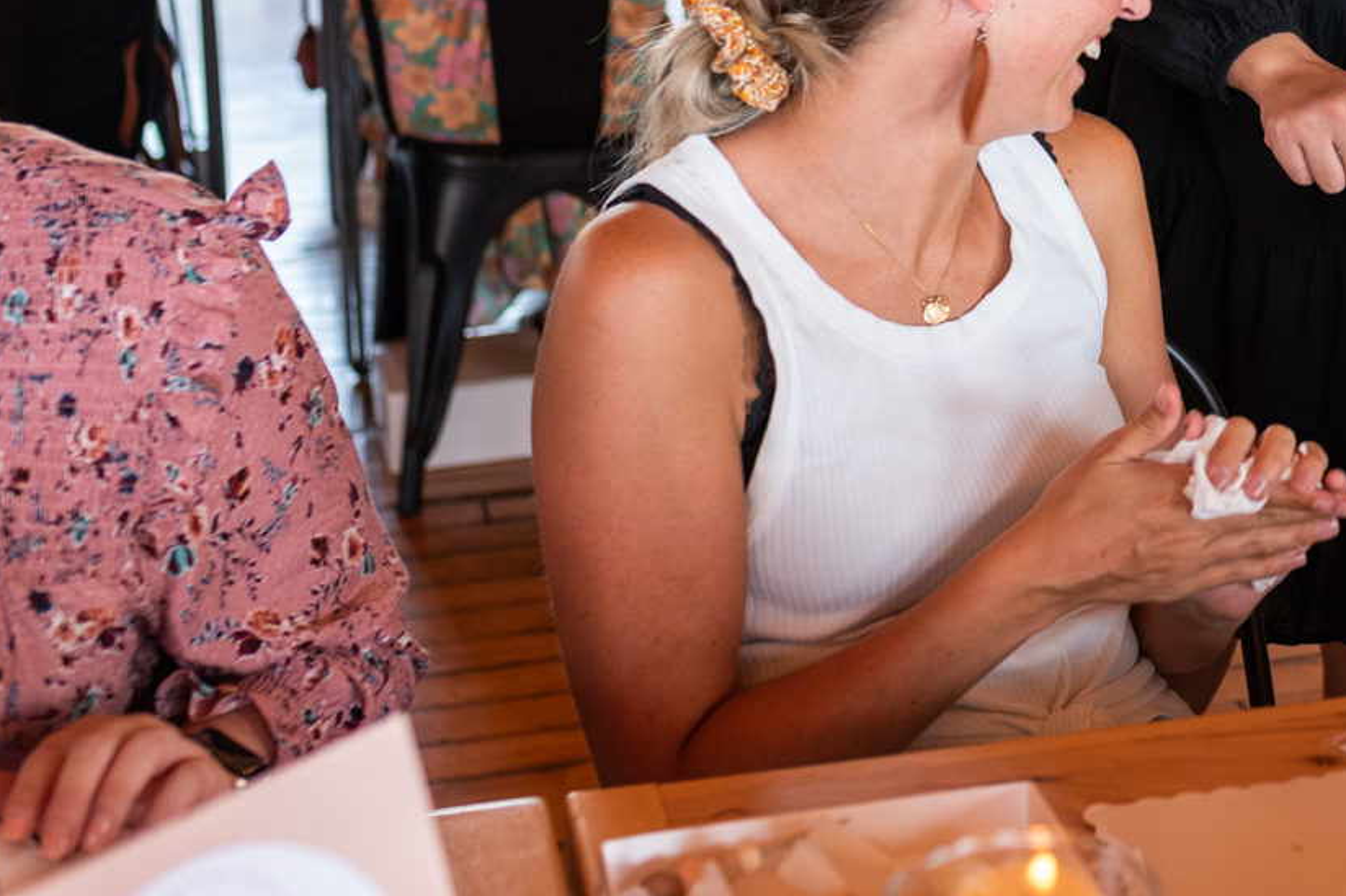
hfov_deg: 22.5
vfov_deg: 15.6
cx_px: 1486
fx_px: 3177
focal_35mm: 85
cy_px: -104
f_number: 3.5
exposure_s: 1/80
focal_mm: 35
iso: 640
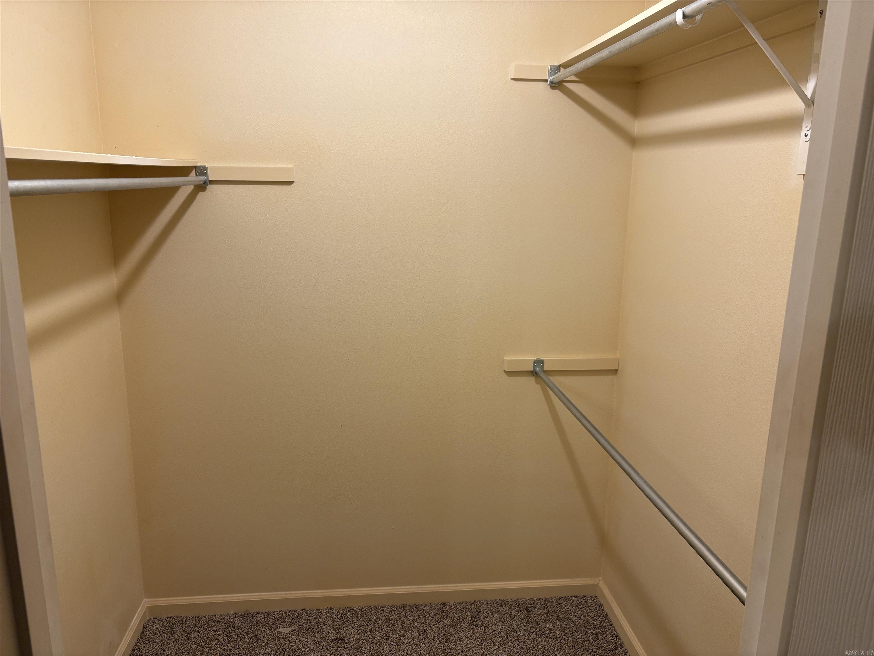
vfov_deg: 53.1
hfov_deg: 67.3
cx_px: 437
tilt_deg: -12.4
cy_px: 328
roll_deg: -0.5
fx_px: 656
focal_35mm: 26
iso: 80
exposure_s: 1/60
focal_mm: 5.96
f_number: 1.6
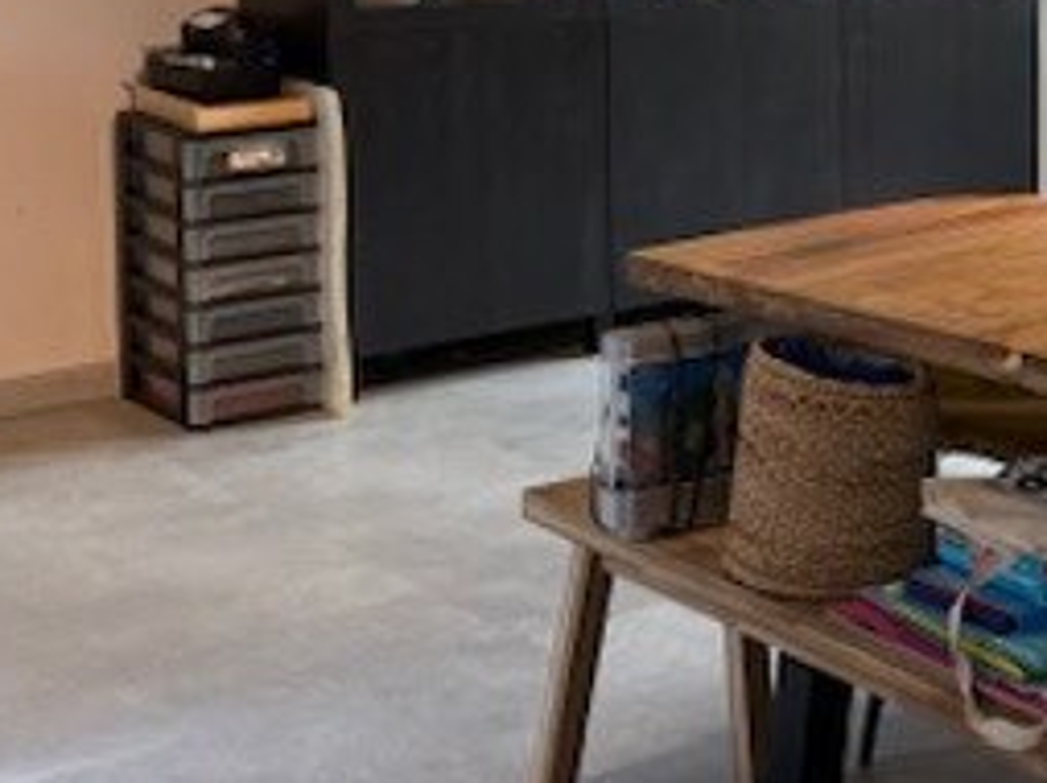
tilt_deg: -4.4
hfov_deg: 22.0
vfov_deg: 17.4
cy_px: -74
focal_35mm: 82
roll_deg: -0.1
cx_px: 1270
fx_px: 2478
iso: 125
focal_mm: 5.96
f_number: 1.6
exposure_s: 1/50
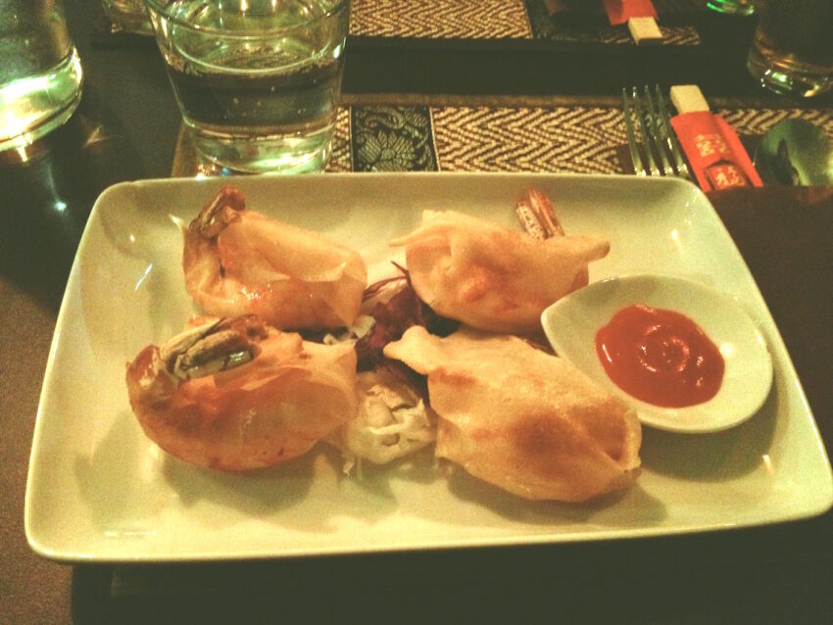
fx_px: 842
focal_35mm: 35
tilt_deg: -50.4
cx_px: 416
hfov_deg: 52.6
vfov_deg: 40.7
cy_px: 312
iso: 800
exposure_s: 1/15
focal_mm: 4.28
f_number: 2.4
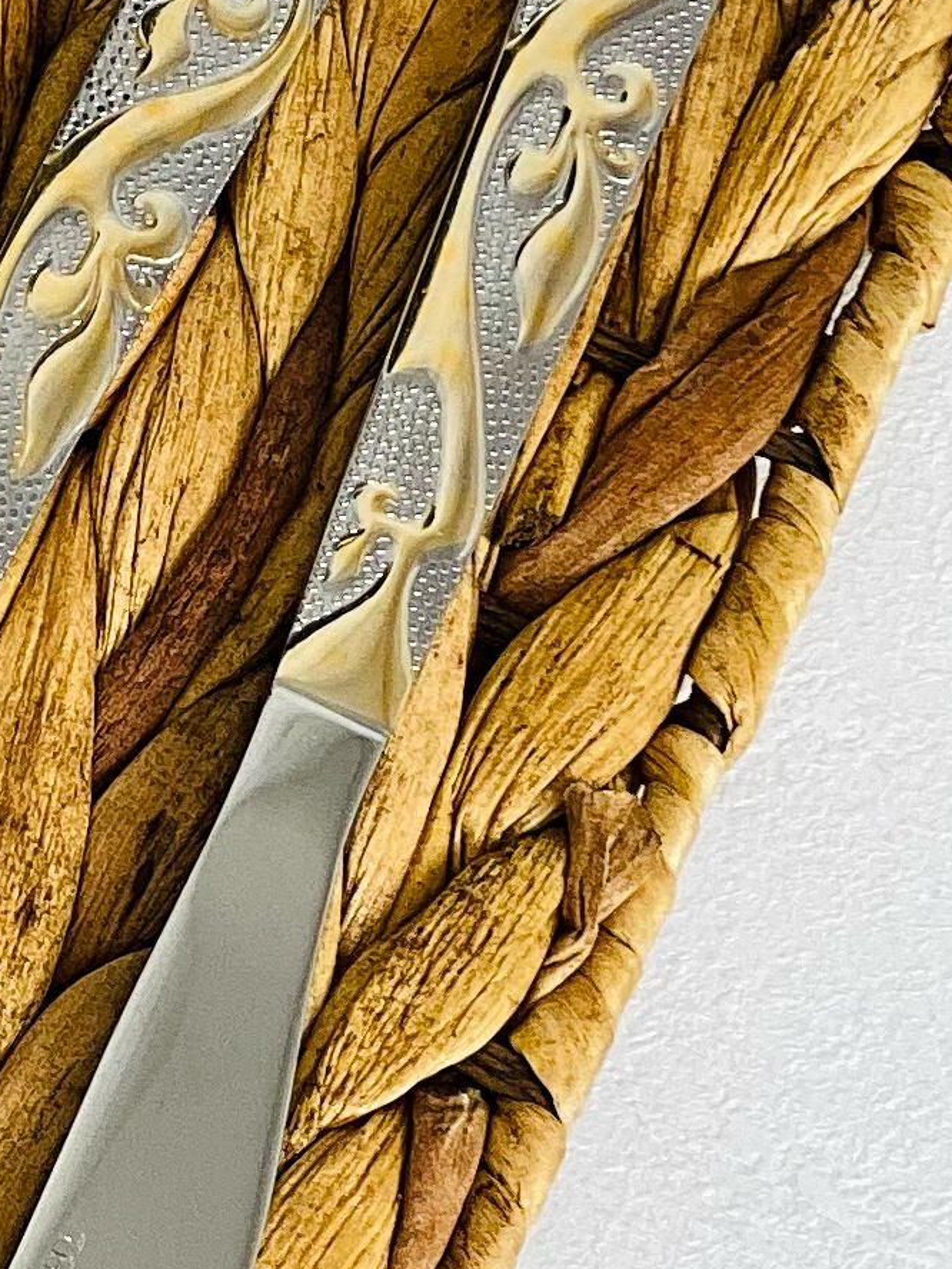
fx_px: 8654
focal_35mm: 236
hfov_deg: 6.1
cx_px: -1082
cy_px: 304
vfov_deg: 8.4
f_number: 2
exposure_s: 1/100
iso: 25
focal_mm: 6
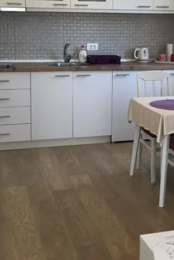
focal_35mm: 64
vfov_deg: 31.3
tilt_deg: -8.5
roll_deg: -1.2
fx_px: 463
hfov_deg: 21.2
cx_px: 120
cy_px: 96
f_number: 1.8
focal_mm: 3.99
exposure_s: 1/50
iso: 25
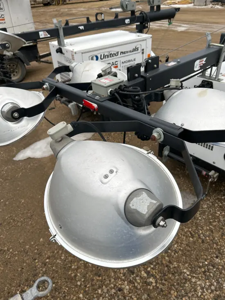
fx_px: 225
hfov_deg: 53.1
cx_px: 112
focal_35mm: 26
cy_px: 150
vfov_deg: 67.3
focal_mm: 5.7
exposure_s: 1/561
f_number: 1.5
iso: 50
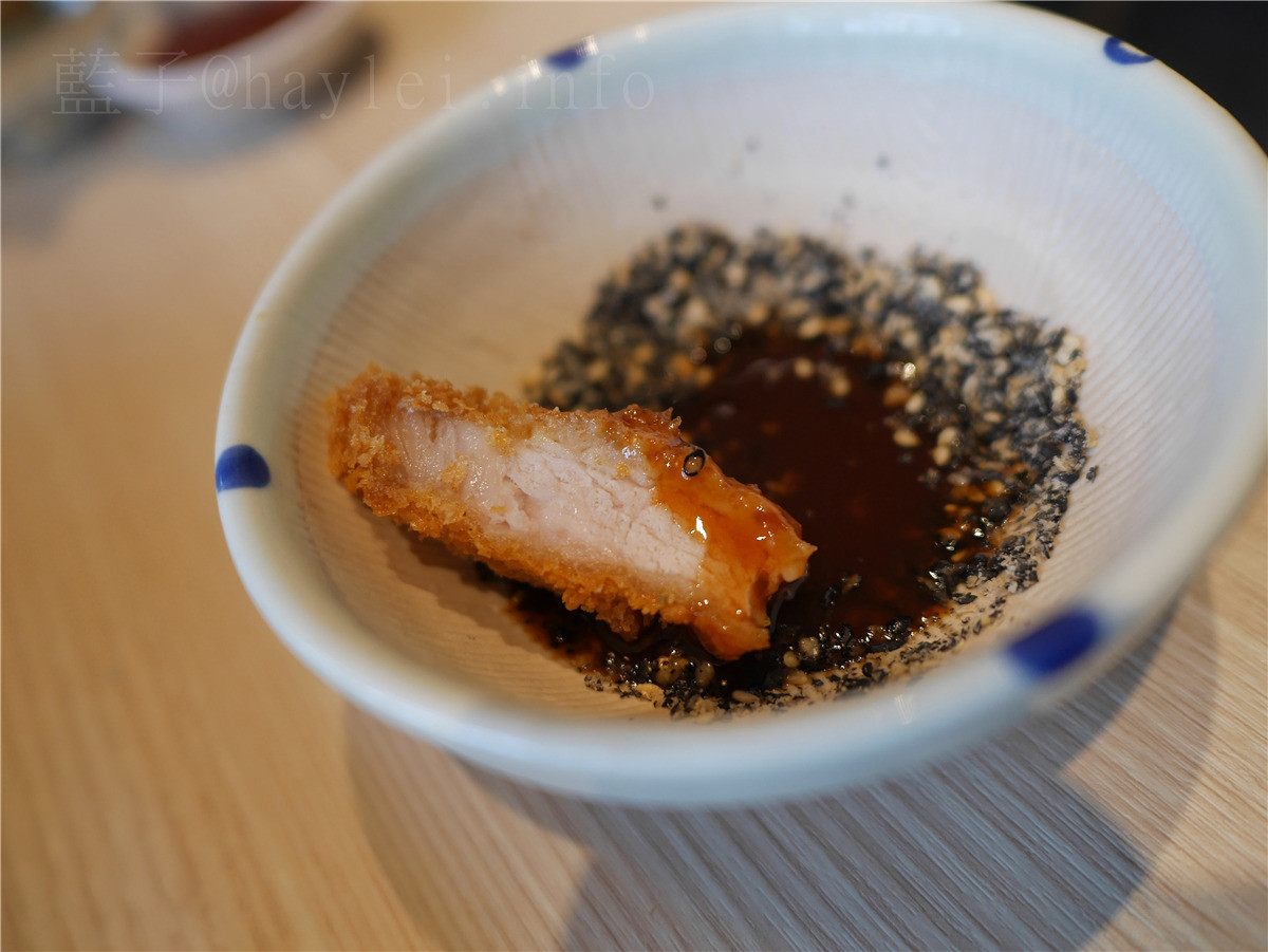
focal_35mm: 30
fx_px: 1099
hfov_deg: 59.9
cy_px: 476
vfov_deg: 46.8
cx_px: 634
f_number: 2
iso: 200
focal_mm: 15
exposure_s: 1/160
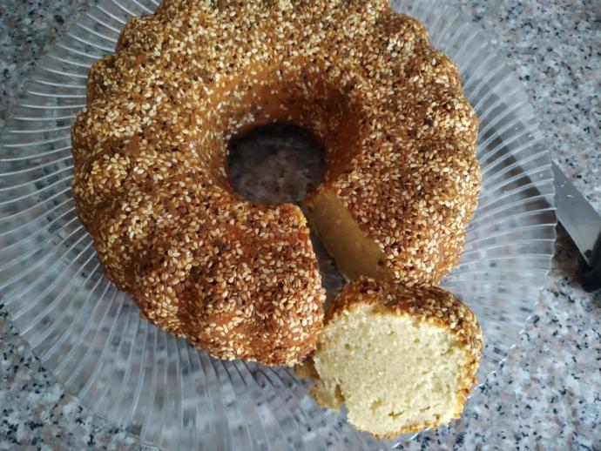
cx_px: 300
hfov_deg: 71.6
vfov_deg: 56.8
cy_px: 226
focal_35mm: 24
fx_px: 417
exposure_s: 1/17
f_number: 1.9
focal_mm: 3.94
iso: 640
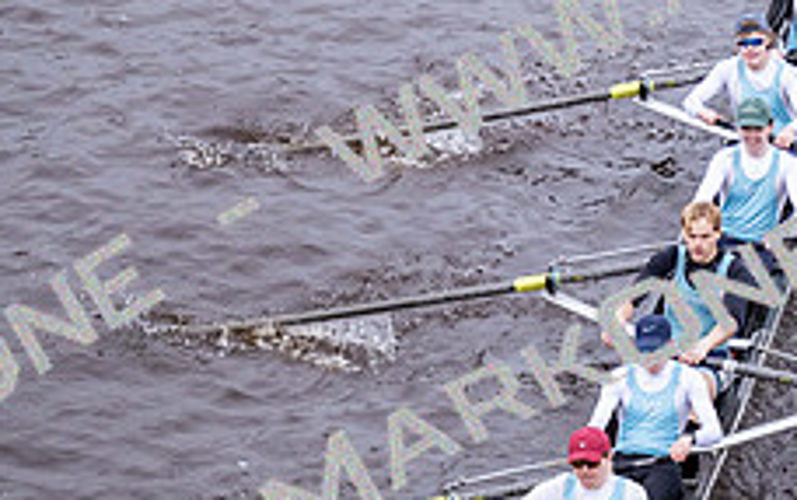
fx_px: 7327
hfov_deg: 6.2
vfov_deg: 3.9
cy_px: 194
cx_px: 748
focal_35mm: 337
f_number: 2.8
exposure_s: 1/2000
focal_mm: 130
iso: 2500
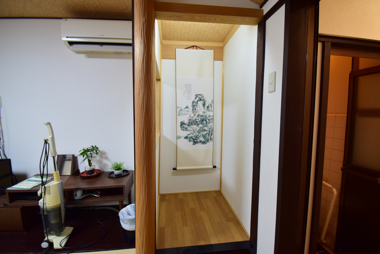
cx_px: 190
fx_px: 158
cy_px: 127
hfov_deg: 100.4
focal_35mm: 15
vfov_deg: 77.4
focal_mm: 10
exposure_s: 1/20
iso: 400
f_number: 5.6
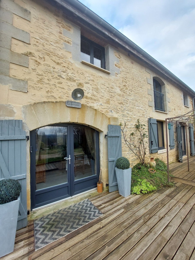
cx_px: 98
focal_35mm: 13
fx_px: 98
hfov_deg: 89.9
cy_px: 130
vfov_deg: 106.2
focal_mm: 1.74
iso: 50
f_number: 2.2
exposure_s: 1/197
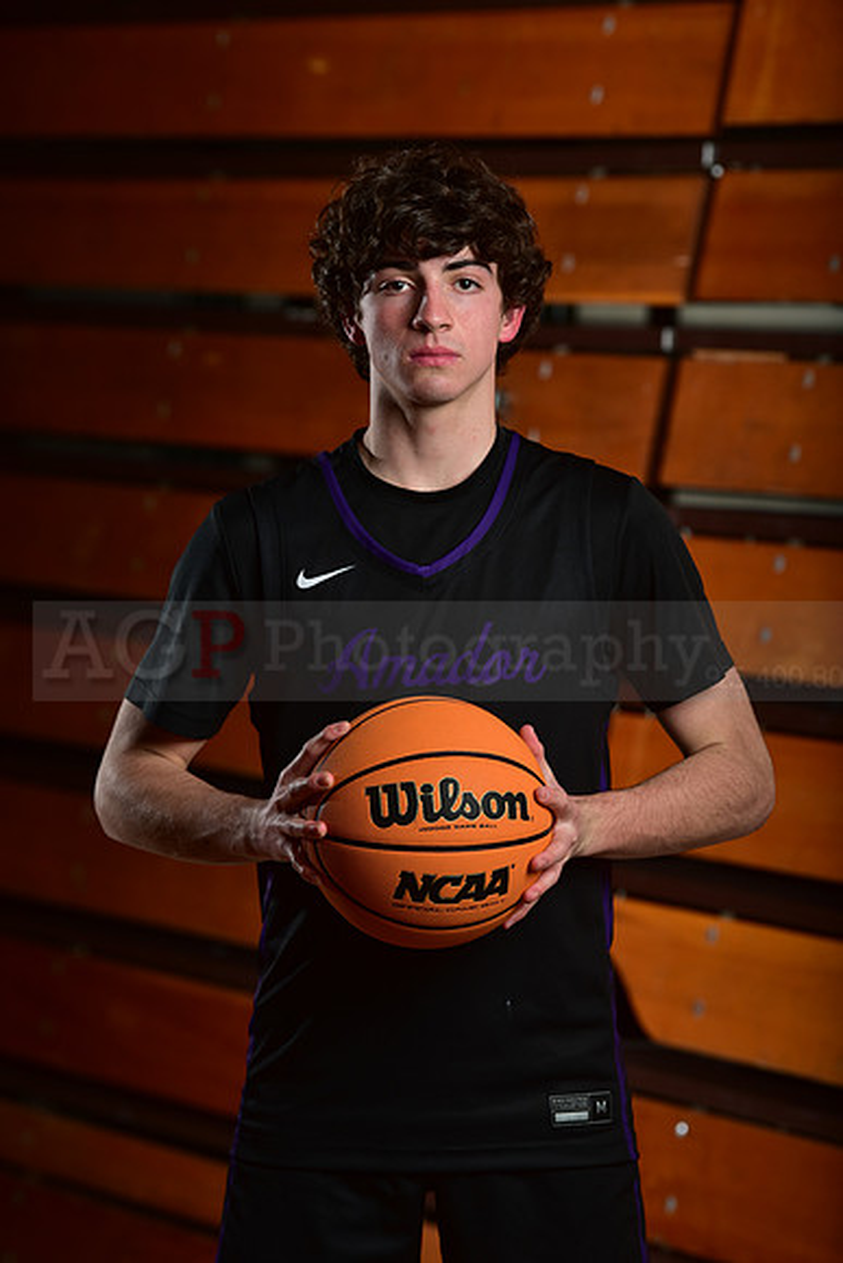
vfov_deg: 10.3
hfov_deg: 6.9
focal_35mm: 200
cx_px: 422
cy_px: 632
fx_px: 7020
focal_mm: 200
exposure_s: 1/250
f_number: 5.6
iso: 250
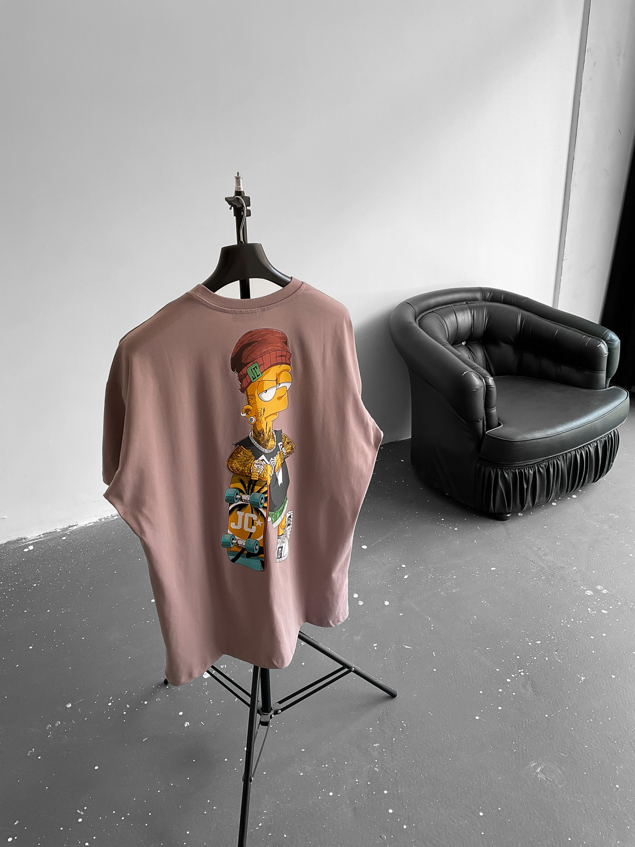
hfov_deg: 48.2
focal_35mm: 29
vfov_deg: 61.7
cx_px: 318
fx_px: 709
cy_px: 424
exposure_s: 1/120
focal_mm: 3
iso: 32
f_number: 1.8
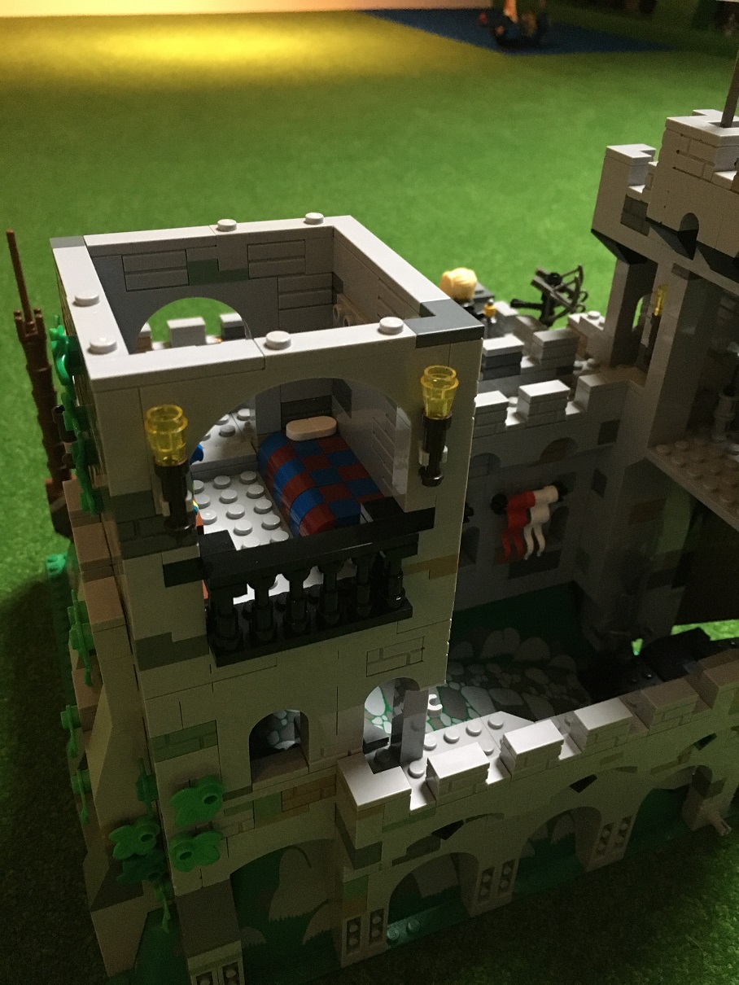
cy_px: 492
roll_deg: -0.5
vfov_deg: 61.6
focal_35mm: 29
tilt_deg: -33.8
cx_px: 370
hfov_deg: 48.2
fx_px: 825
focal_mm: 4.15
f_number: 2.2
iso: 320
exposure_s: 1/17
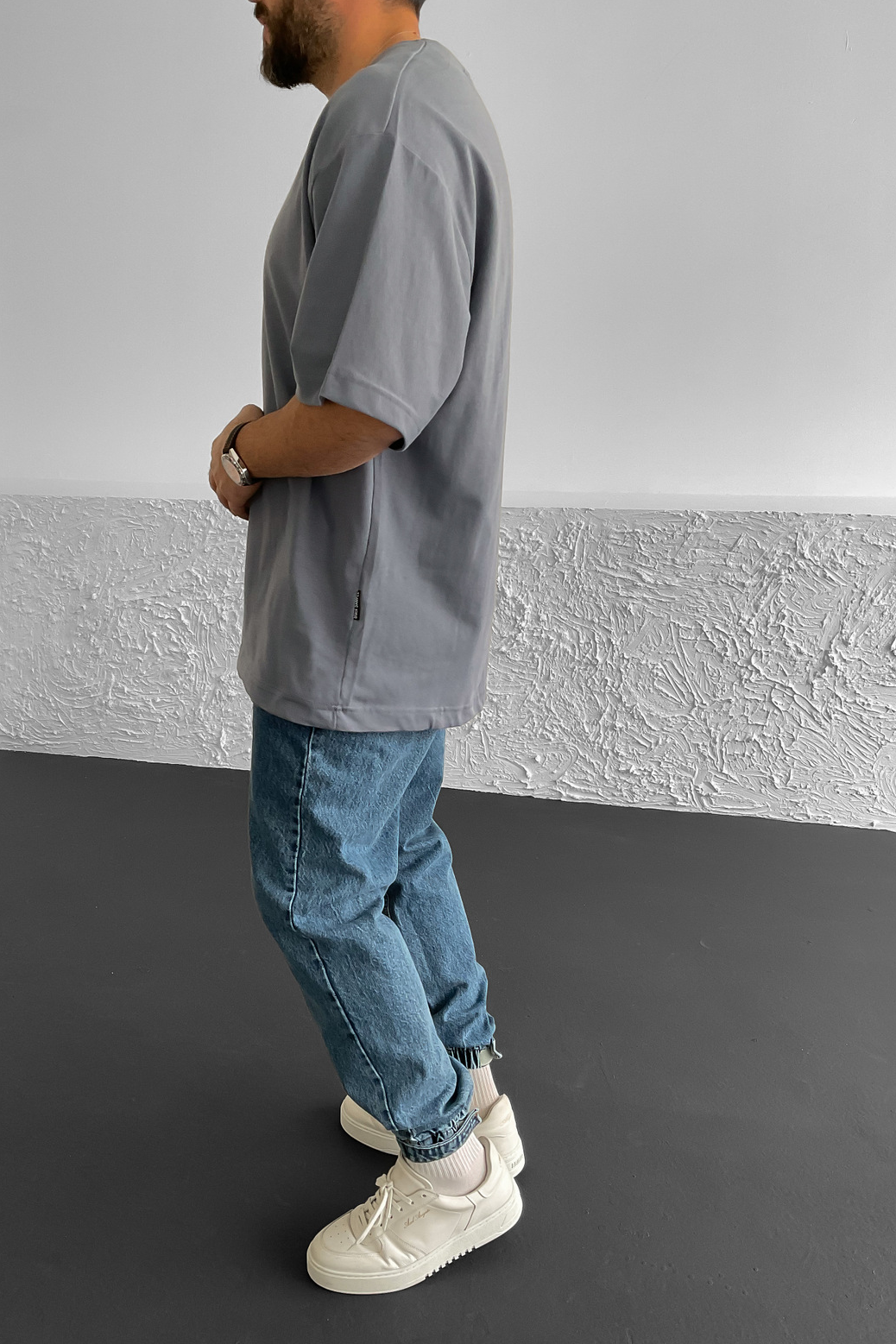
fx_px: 1157
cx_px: 388
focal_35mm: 31
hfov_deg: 42.2
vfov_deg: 60.3
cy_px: 681
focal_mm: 3
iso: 64
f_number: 1.8
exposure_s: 1/120
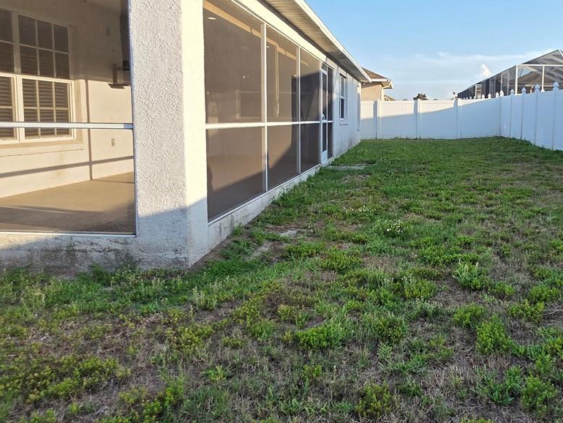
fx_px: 439
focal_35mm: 27
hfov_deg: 61.8
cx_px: 418
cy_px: 156
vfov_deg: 50.8
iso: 40
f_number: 1.9
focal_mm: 2.2
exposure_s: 1/655
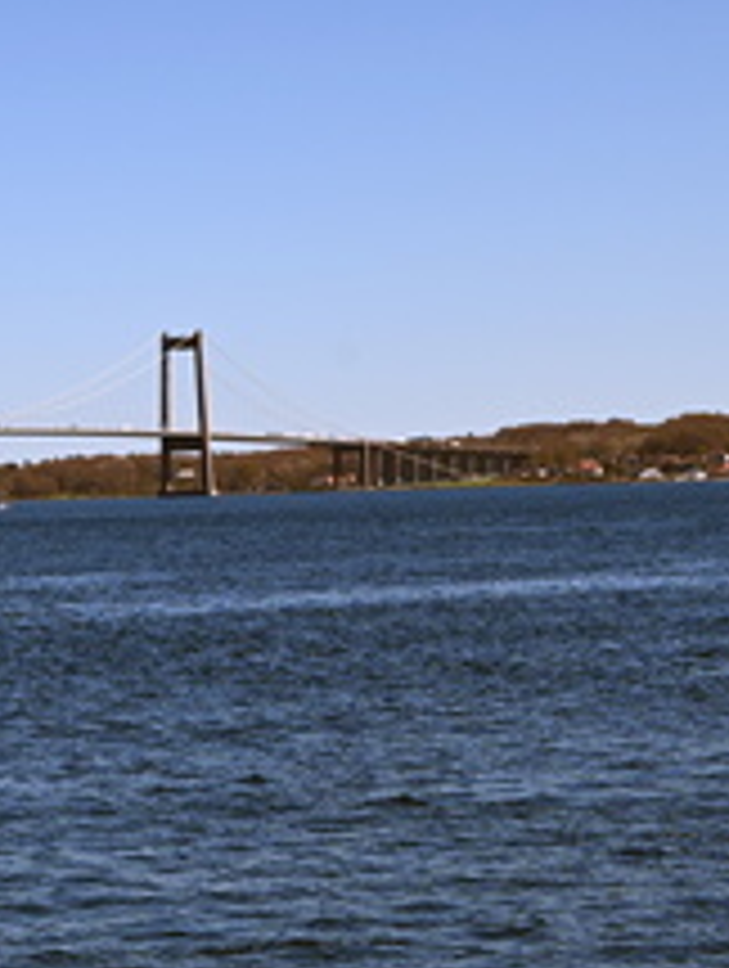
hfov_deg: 11.0
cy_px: 457
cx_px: -58
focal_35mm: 134
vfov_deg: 14.7
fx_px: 3752
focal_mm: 50
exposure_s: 1/500
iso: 100
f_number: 8
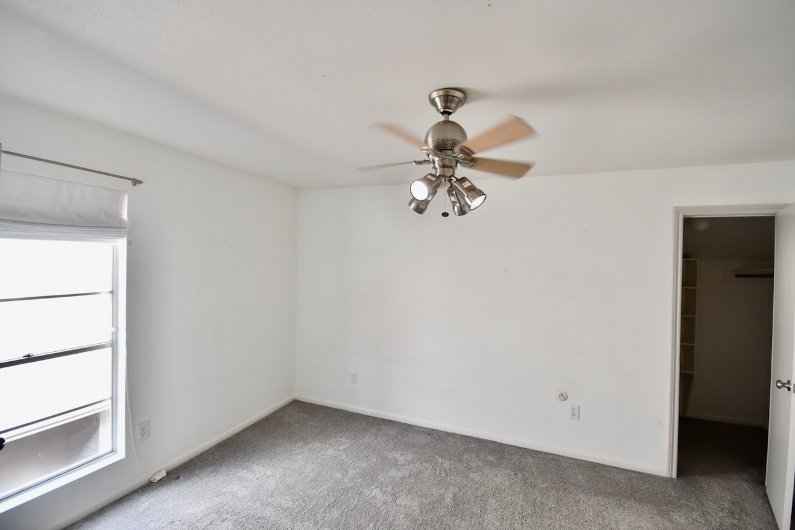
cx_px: 398
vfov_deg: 77.4
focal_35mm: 15
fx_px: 331
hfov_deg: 100.4
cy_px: 265
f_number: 7.1
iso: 640
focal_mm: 10
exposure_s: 1/100
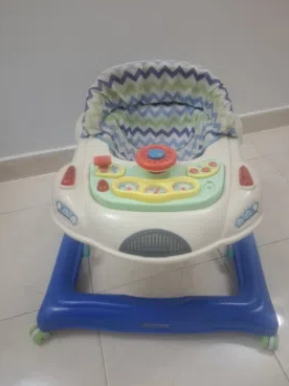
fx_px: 278
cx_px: 152
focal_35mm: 25
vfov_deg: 69.4
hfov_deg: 54.9
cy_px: 195
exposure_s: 1/33
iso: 320
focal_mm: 5.54
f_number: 1.8
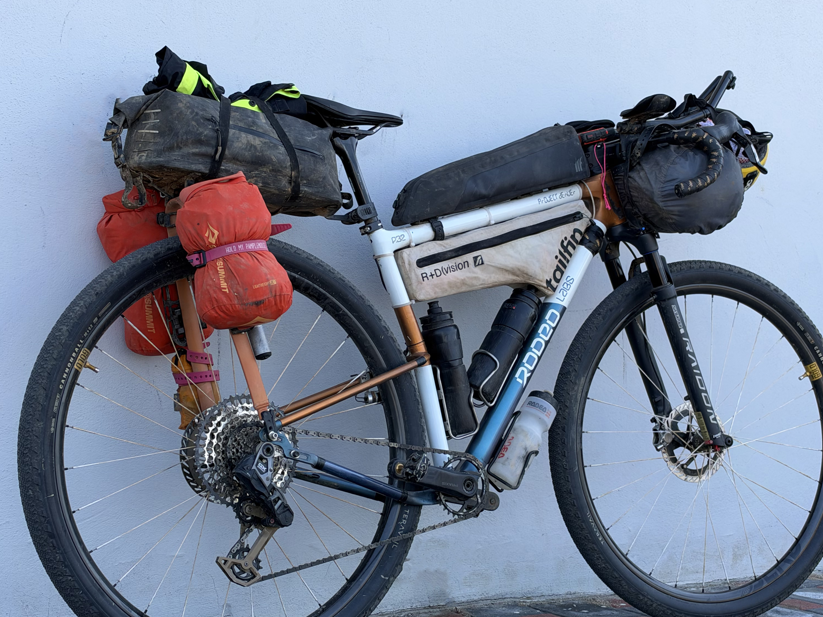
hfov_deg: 29.8
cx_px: 446
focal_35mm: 65
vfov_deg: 22.6
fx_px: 1545
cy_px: 356
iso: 64
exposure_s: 1/858
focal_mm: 6.93
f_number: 1.8
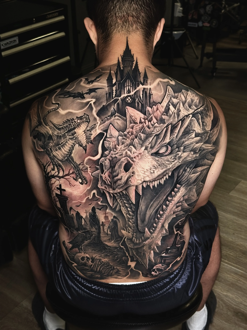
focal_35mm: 48
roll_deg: -1.6
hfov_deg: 30.3
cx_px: 124
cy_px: 165
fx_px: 457
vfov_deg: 39.7
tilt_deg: -30.1
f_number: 1.78
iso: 100
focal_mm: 6.86
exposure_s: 1/60
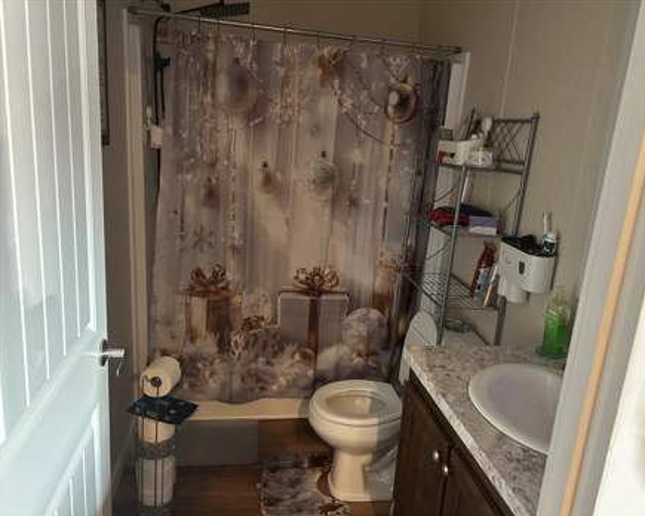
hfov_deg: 62.1
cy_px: 264
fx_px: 535
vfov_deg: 51.5
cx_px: 353
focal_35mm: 28
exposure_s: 1/59
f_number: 1.5
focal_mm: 5.7
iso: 500
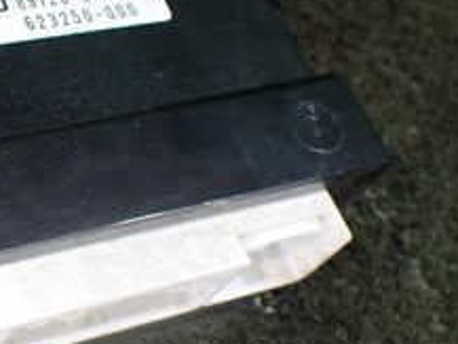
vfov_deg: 17.8
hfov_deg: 22.1
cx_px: -65
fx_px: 1099
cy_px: 139
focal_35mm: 83
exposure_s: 1/125
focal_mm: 5.4
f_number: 2.3
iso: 500
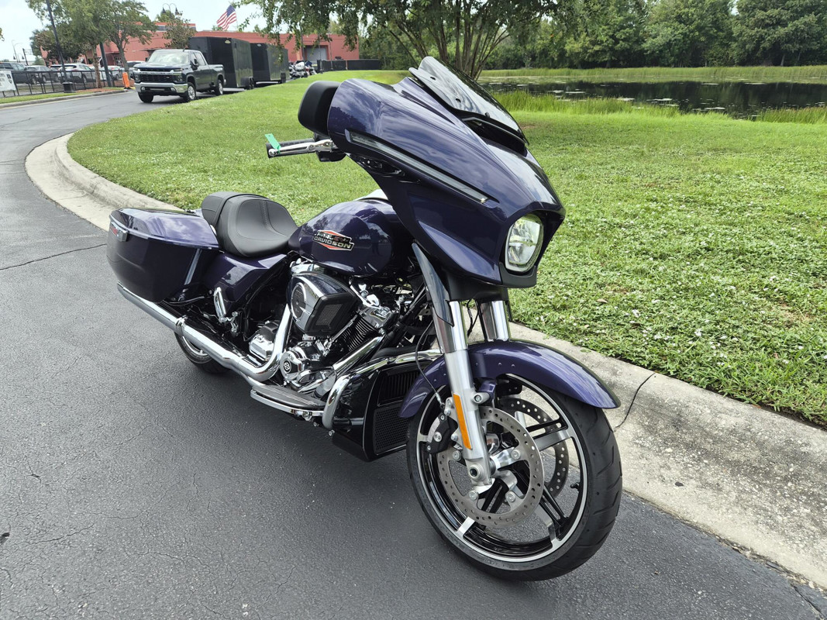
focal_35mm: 23
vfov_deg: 58.9
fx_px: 549
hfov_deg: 73.9
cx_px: 414
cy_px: 310
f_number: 1.8
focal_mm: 5.4
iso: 80
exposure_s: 1/2048
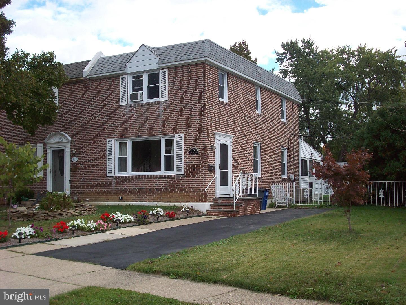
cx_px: 203
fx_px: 540
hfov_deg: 41.2
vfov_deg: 31.5
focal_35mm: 46
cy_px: 152
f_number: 3.1
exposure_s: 1/509
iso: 80
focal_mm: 7.6
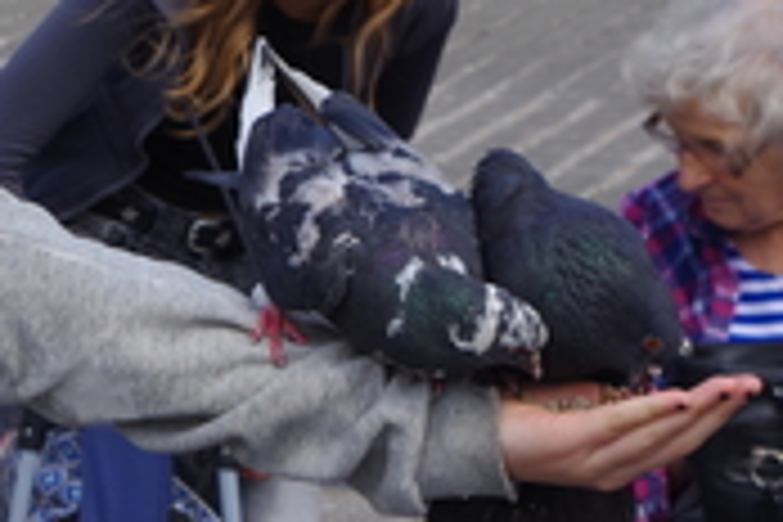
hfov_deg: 9.1
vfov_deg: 6.2
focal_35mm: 221
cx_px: -261
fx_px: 4806
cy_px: 176
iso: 200
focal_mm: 42.5
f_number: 8
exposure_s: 1/160
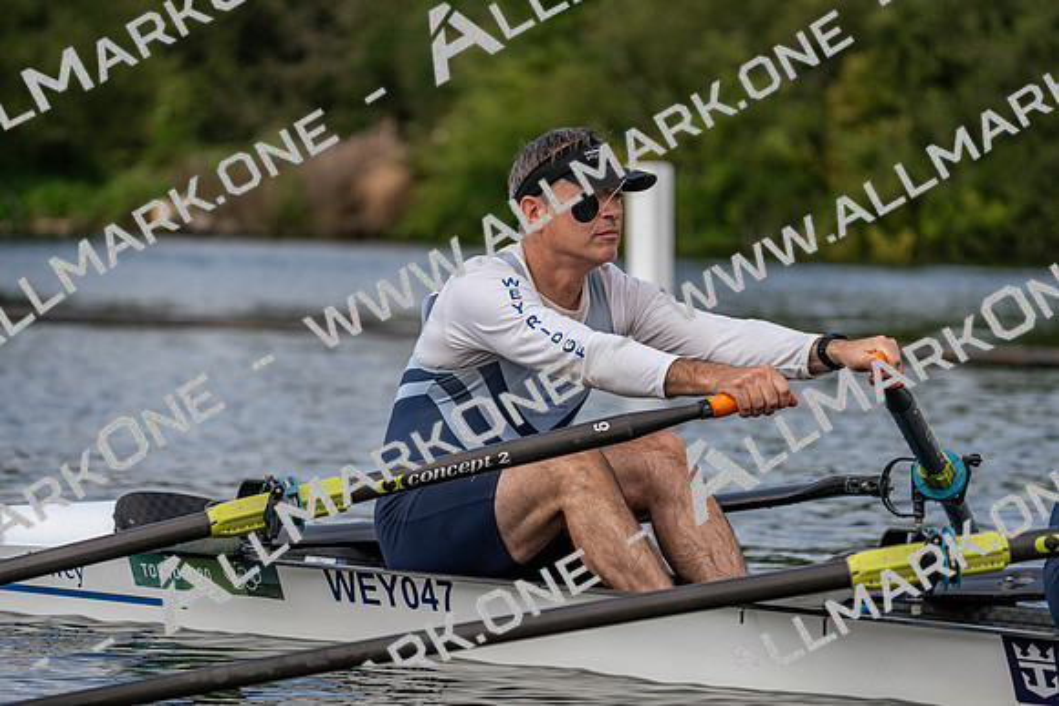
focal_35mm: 200
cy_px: 353
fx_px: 5884
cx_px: 530
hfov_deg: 10.3
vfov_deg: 6.9
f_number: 5.6
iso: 320
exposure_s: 1/1600
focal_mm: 200
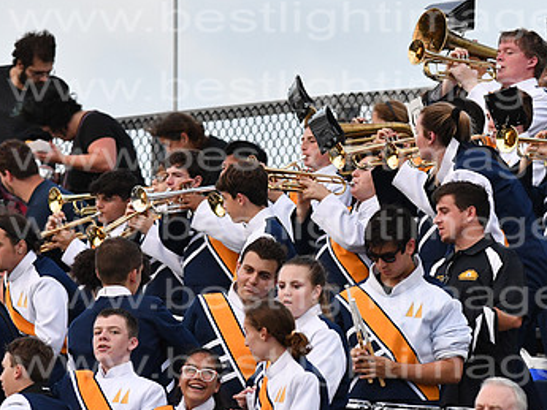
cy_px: 194
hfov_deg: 2.7
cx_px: 373
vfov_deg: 2.0
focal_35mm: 728
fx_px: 11508
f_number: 5.6
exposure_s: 1/1250
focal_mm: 300
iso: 3200
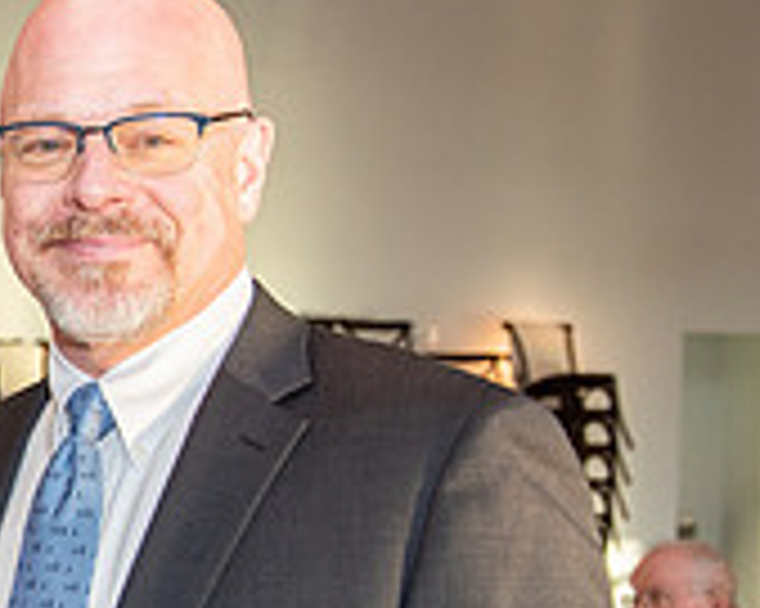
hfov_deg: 15.7
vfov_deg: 14.0
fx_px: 2450
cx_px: -492
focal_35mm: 109
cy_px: 550
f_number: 4
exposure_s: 1/250
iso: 640
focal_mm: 32
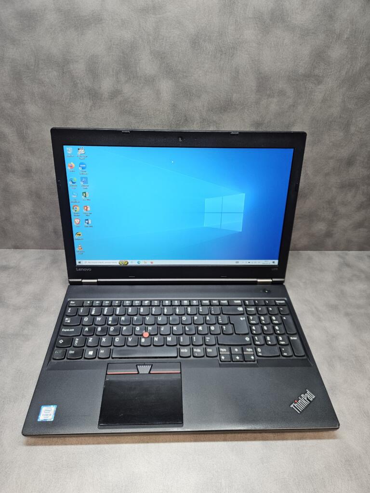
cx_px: 185
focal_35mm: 23
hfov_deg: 58.9
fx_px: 328
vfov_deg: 73.9
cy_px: 246
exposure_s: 1/200
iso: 250
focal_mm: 5.4
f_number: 1.8
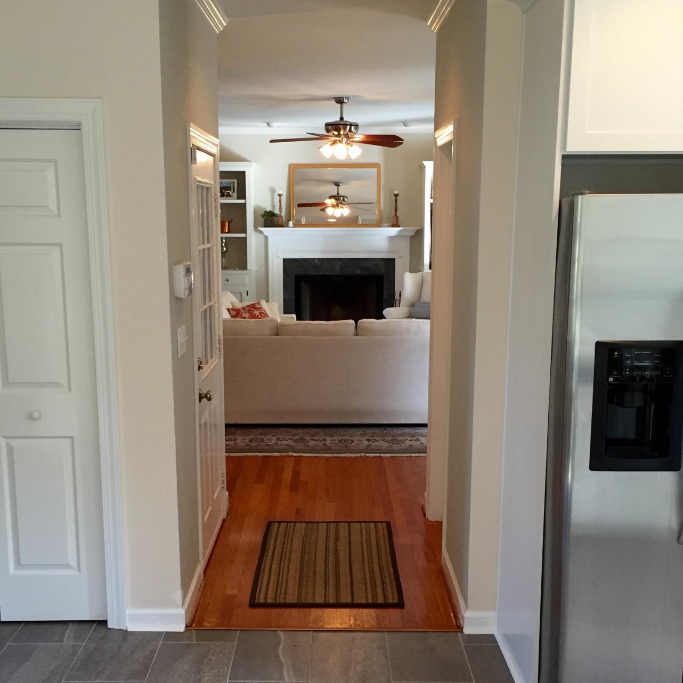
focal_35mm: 40
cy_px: 384
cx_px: 325
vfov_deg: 41.8
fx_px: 893
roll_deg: +0.0
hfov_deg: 41.8
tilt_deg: -12.4
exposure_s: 1/30
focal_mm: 4.15
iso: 50
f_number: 2.2
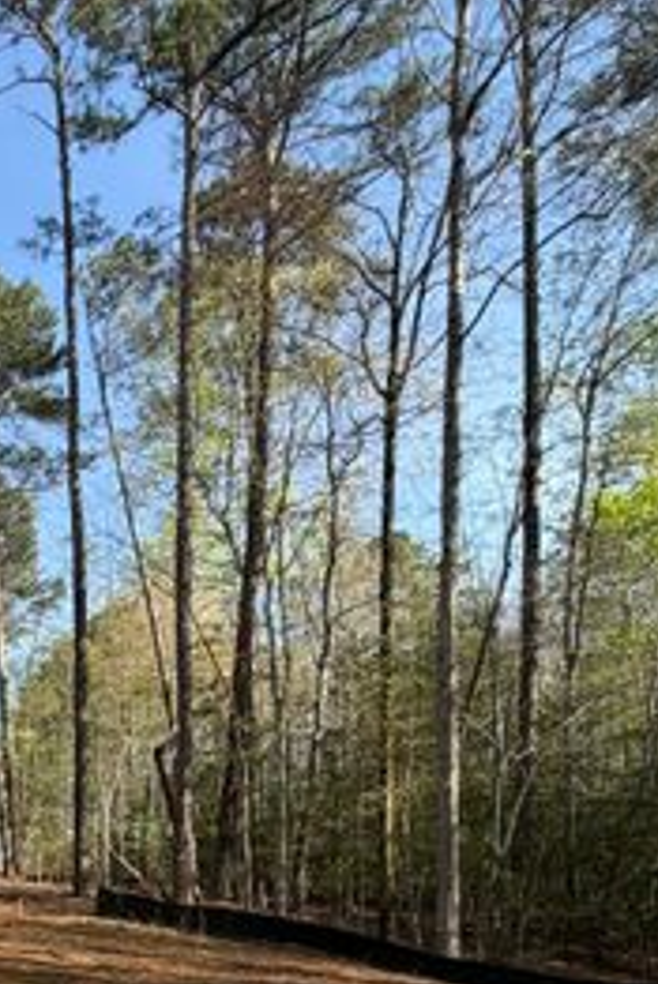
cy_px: 948
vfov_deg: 45.2
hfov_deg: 29.6
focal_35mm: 37
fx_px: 1013
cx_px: -177
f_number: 2.2
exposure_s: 1/502
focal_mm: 2.22
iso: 40
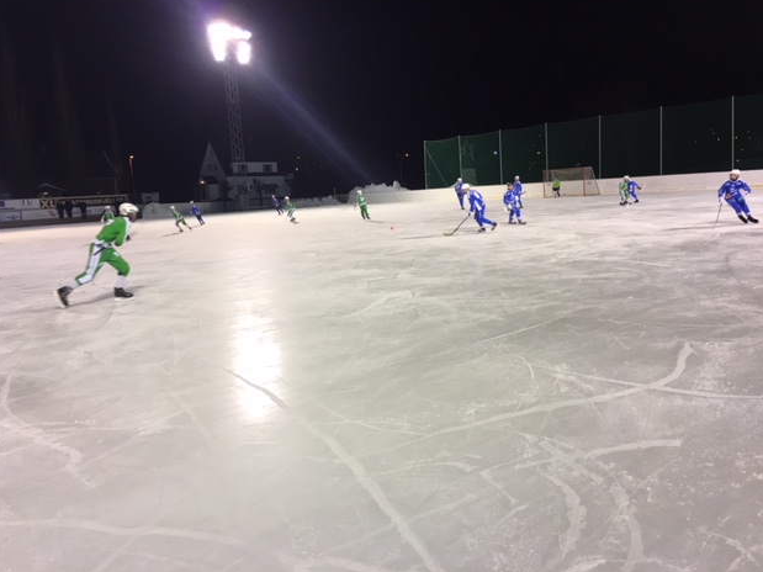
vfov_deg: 46.8
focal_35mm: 30
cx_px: 371
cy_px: 279
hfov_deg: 60.0
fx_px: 661
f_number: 2.2
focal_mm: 4.15
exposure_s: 1/33
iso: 40
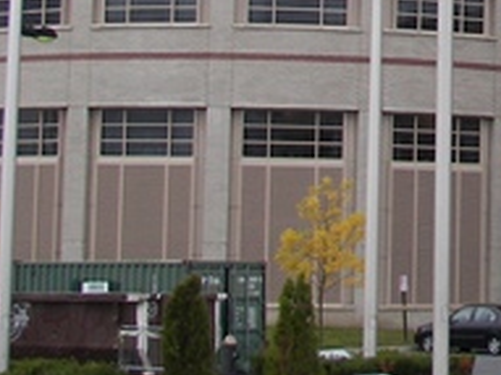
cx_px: 671
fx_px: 2097
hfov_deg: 13.1
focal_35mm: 145
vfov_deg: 10.0
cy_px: -115
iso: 64
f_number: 2.8
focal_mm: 6
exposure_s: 1/500
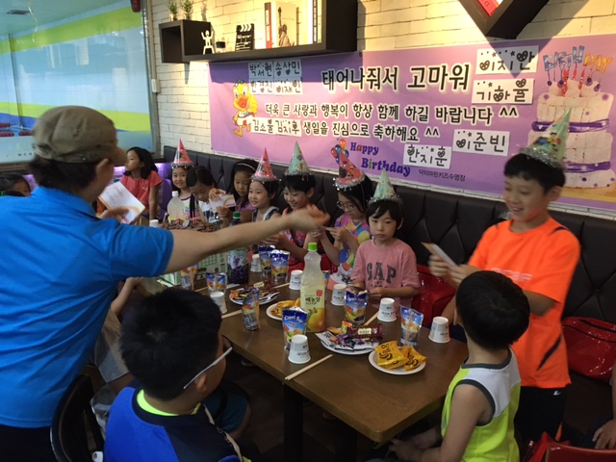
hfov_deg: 61.7
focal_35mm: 29
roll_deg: +0.4
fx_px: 516
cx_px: 308
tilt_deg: -15.7
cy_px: 231
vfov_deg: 48.2
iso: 160
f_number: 2.2
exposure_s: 1/30
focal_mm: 4.15
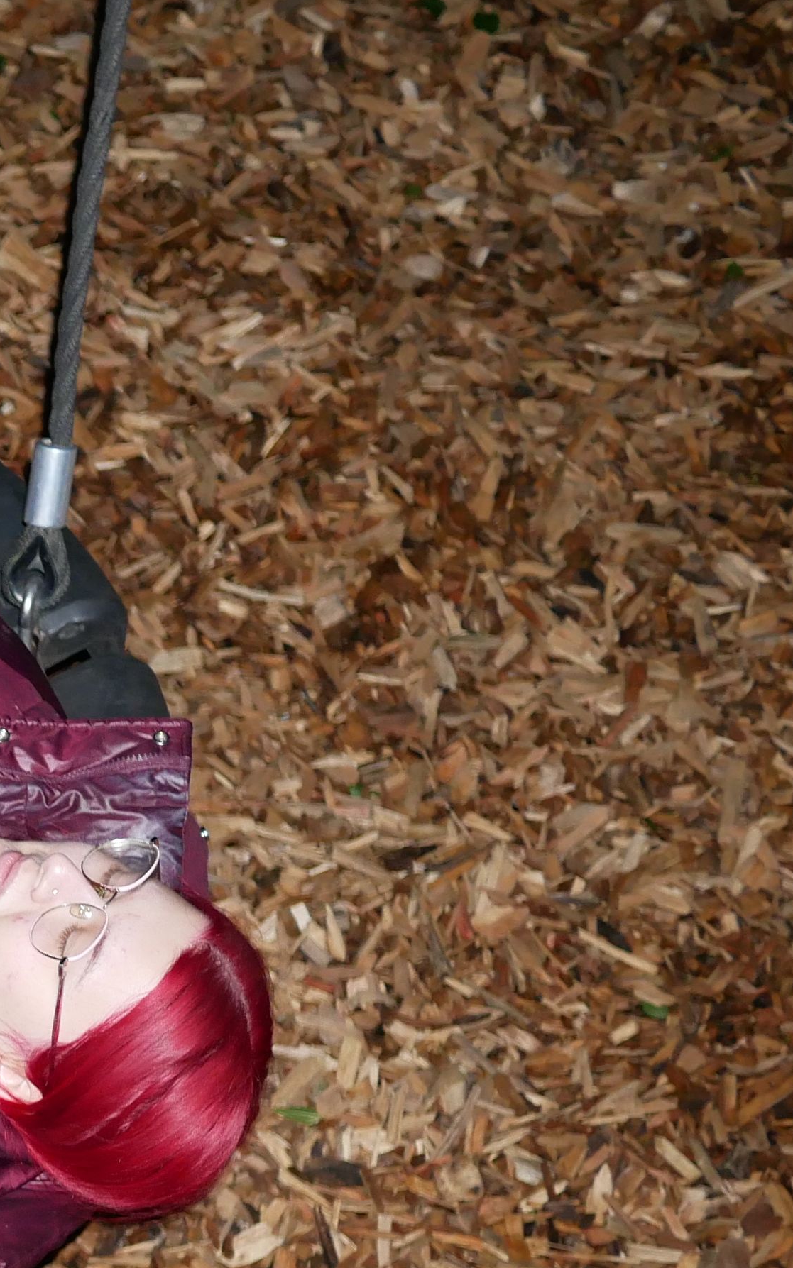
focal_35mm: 109
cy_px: 1039
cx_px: -656
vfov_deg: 18.9
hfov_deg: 11.2
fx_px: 3769
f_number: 1.7
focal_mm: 20
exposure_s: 1/60
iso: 800
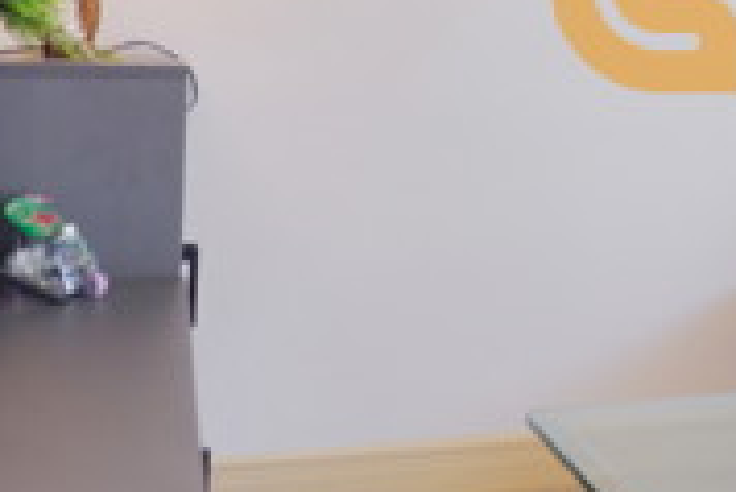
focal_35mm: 81
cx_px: 1042
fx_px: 1657
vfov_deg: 16.5
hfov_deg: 21.7
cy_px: -17
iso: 200
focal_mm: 16
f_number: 3.5
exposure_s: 1/38
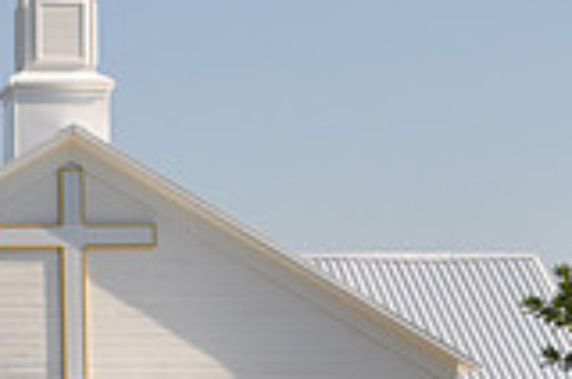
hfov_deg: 8.2
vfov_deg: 5.5
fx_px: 3964
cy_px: 241
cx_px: 136
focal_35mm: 250
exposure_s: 1/320
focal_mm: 46
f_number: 9
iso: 200
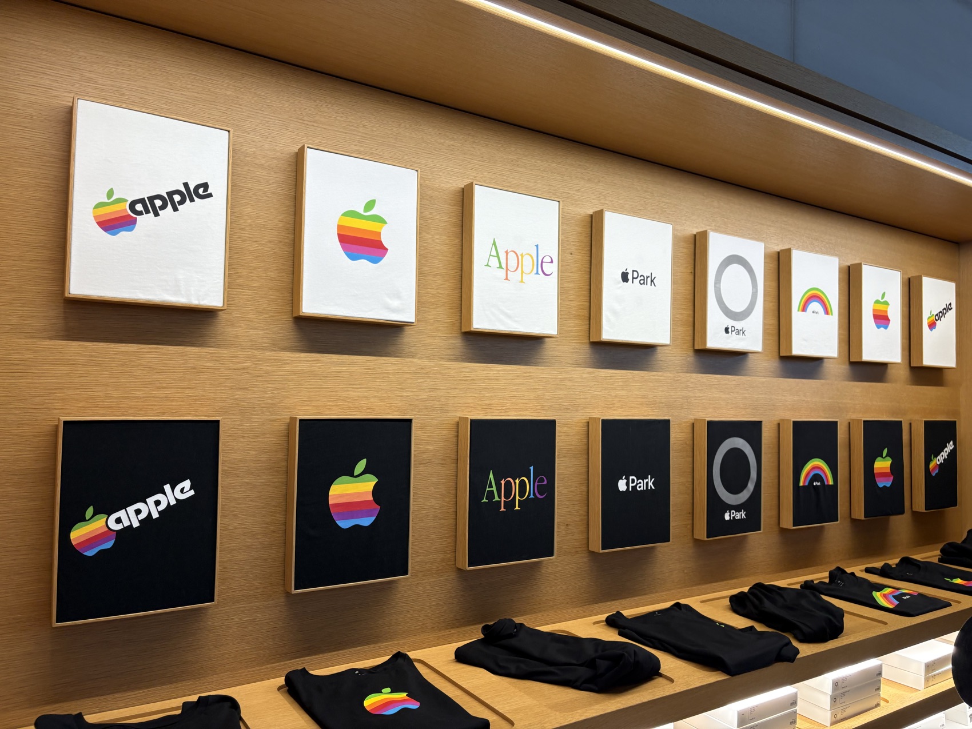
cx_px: 486
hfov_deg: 67.3
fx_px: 730
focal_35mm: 26
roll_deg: -0.5
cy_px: 364
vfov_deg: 53.1
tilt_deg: +1.2
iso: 64
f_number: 1.6
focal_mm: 5.96
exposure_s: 1/100
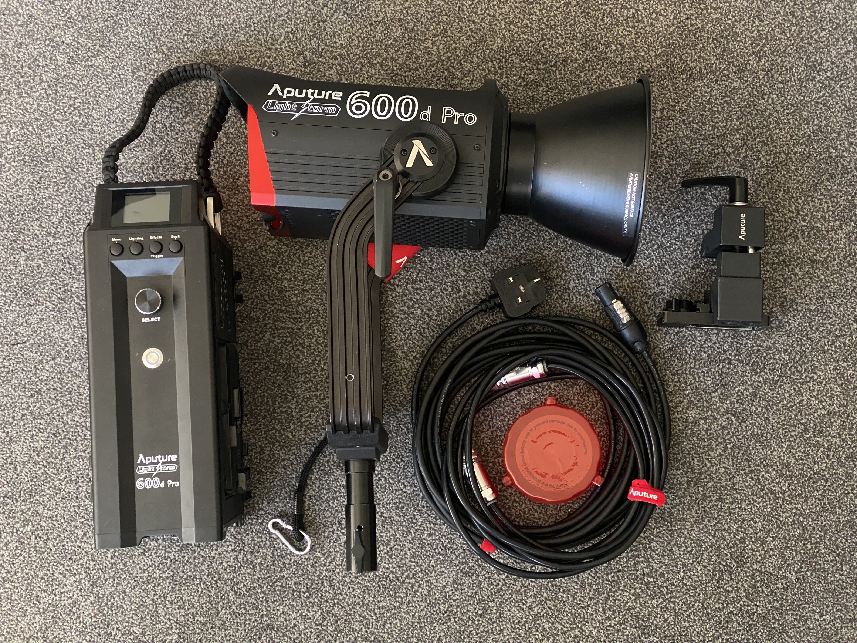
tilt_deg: -86.5
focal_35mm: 52
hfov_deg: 36.8
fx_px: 1287
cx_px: 428
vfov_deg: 28.0
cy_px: 322
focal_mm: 6
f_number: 2
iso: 250
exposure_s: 1/60
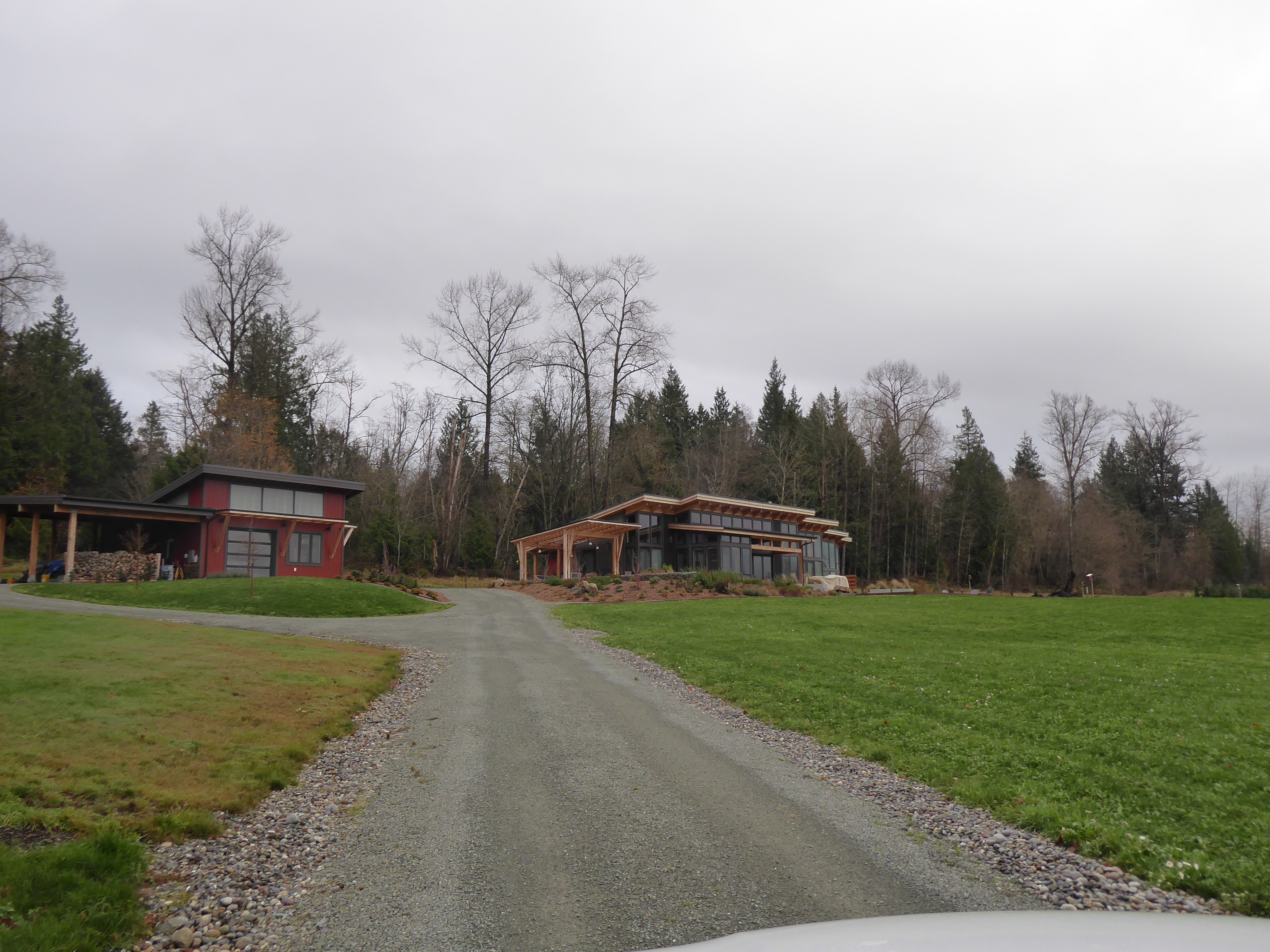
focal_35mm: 29
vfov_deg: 48.2
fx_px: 1064
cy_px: 476
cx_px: 635
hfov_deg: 61.7
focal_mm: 5
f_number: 3.5
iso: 125
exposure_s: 1/400
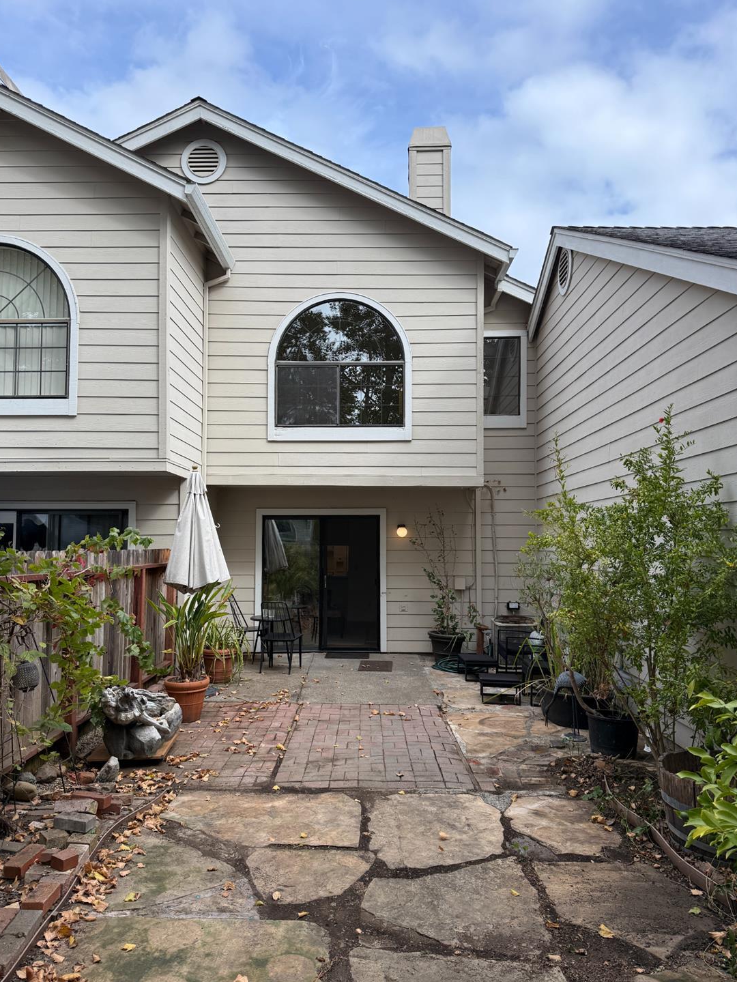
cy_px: 501
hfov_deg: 54.9
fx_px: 709
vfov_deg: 69.4
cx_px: 355
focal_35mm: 25
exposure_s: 1/2611
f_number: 1.78
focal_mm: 6.76
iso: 100
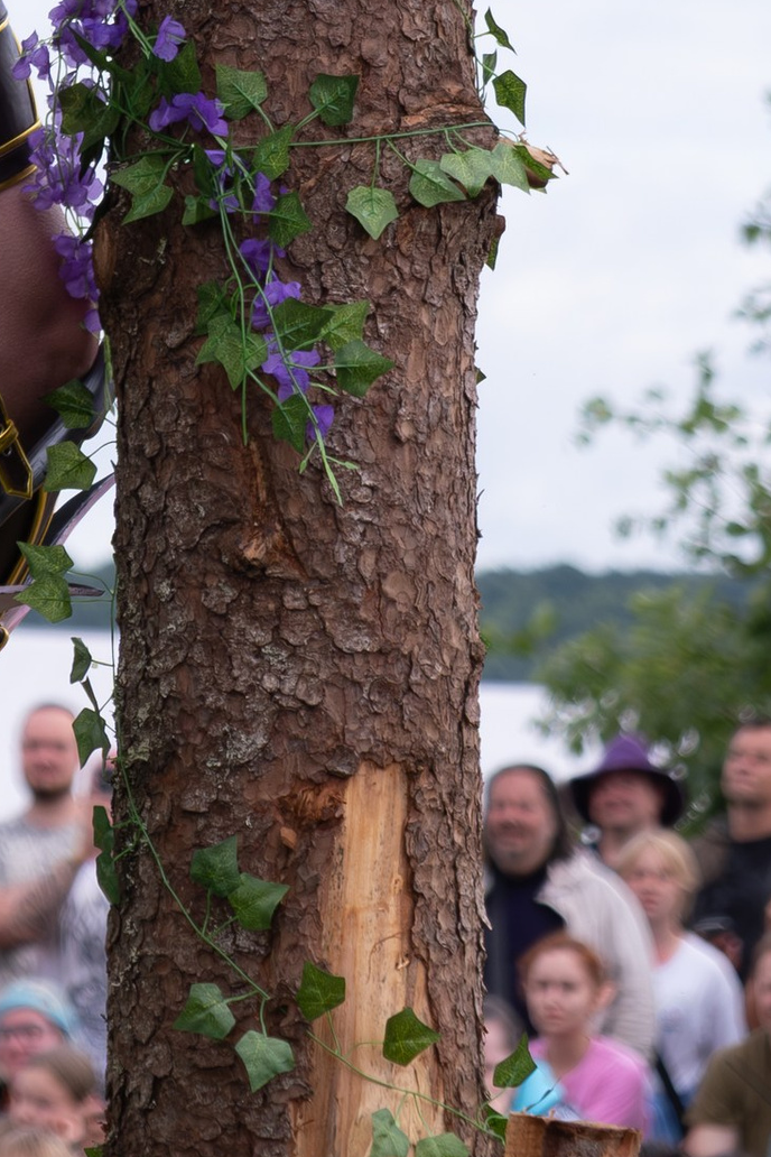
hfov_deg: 4.9
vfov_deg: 7.3
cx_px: -531
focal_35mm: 279
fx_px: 8962
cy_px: -497
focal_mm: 50
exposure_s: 1/1600
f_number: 3.2
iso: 200
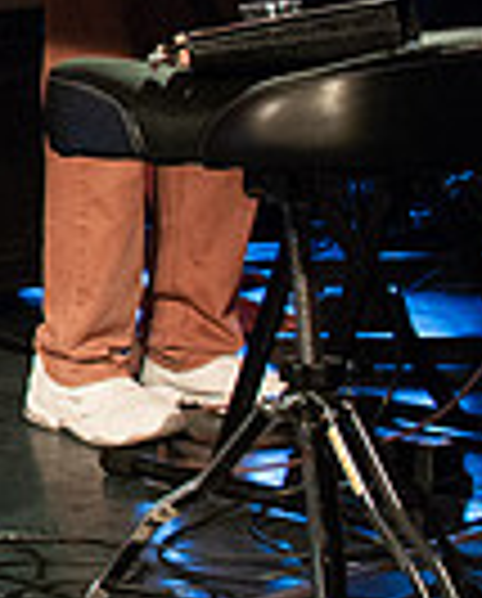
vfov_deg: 18.8
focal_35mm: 98
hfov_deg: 11.9
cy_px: -54
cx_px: -770
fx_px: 1742
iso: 6400
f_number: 6.3
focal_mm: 24
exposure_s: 1/60
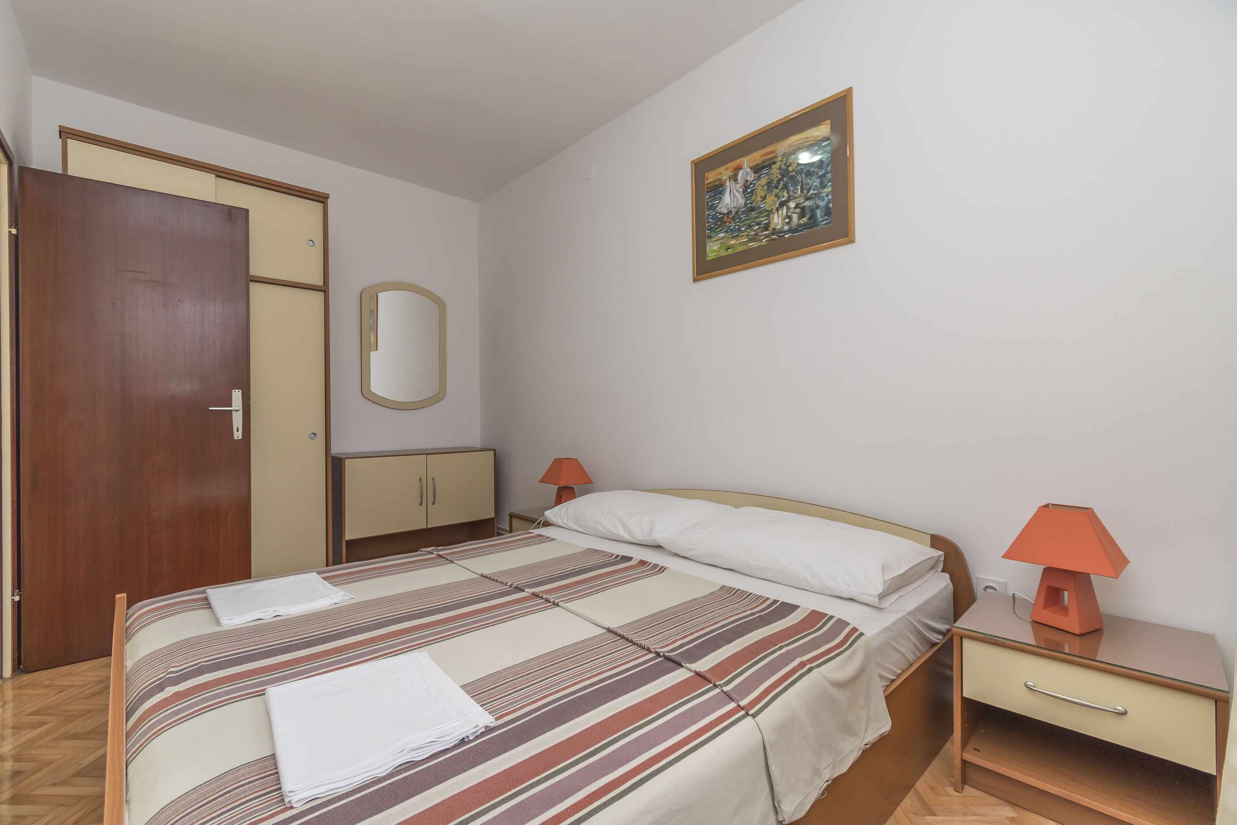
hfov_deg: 100.4
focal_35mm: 15
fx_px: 515
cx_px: 618
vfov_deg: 77.3
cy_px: 412
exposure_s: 1/60
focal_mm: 10
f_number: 4.5
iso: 160
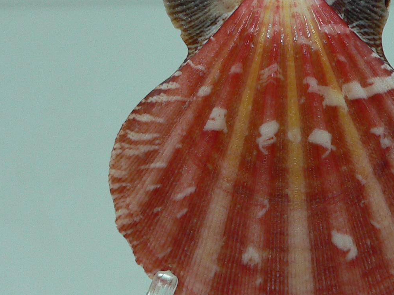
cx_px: 284
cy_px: 165
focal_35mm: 71
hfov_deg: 27.1
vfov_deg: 20.7
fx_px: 808
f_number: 2.8
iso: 80
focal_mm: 4.6
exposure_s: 1/60
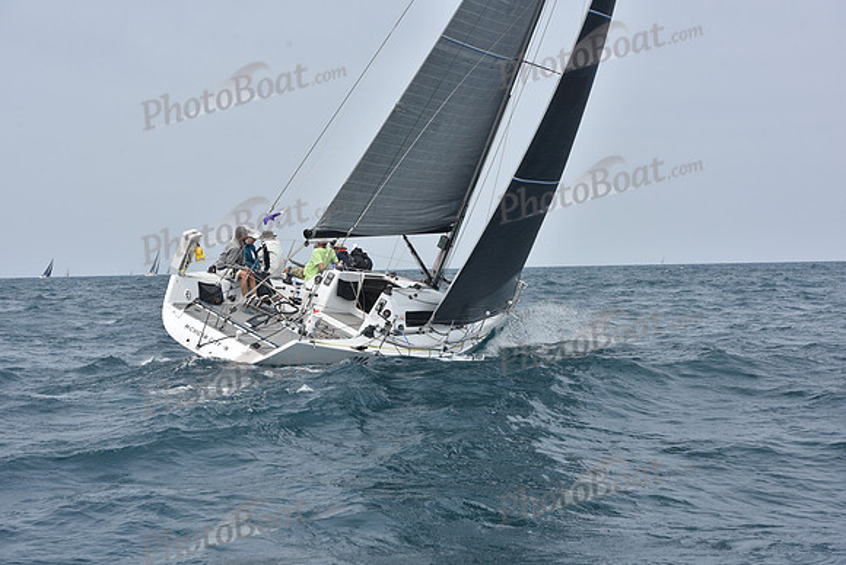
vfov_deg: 19.5
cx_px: 423
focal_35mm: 70
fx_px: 1645
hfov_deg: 28.8
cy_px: 282
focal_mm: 70
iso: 250
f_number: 9
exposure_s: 1/800
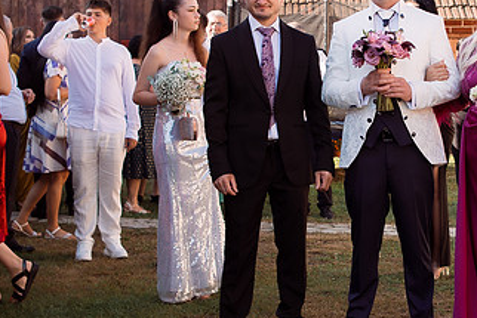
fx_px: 981
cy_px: 125
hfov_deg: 26.8
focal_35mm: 74
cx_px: 377
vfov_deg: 18.4
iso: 100
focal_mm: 23
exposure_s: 1/200
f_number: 3.5
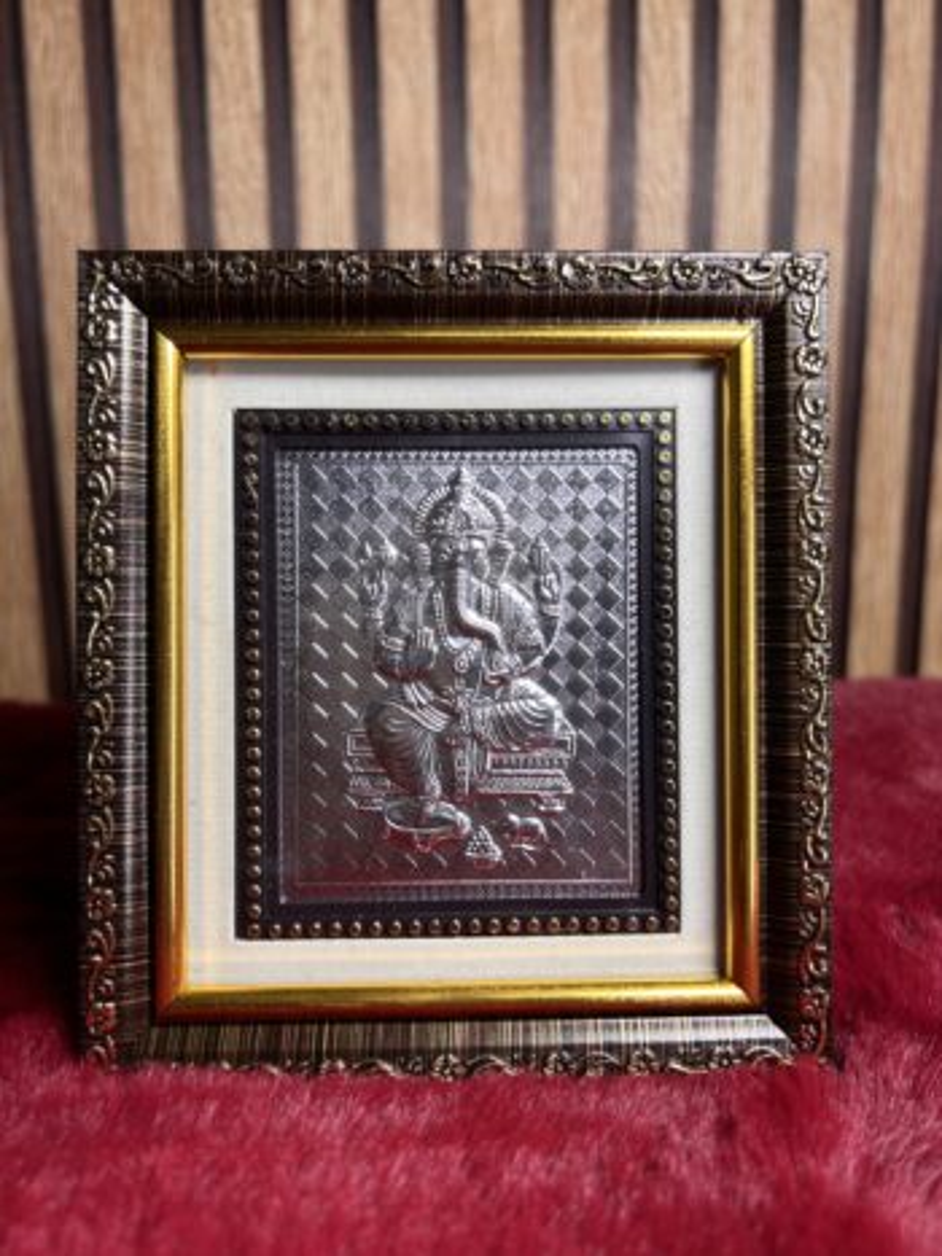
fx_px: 944
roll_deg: -0.8
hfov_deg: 53.0
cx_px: 471
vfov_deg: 67.3
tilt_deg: -10.6
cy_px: 628
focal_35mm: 26
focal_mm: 5.7
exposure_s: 1/109
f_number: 1.5
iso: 32
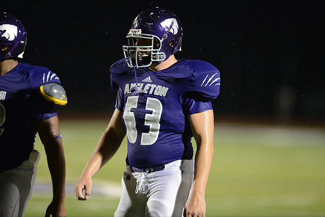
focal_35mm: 400
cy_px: 108
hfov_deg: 5.2
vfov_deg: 3.4
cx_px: 162
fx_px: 3612
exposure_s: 1/1000
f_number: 2.8
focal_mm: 400
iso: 5000
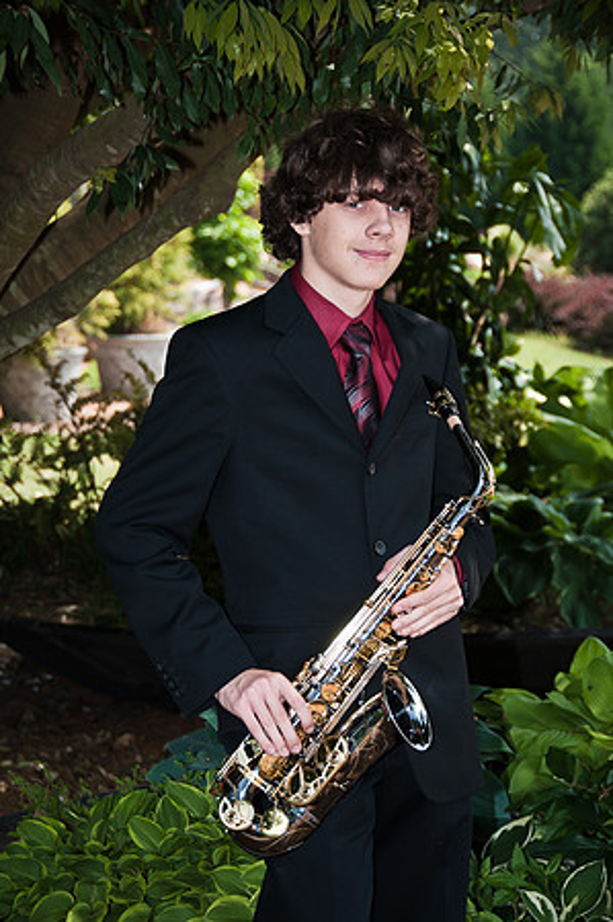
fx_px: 2688
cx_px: 306
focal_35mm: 105
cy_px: 461
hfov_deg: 13.0
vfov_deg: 19.5
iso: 200
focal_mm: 70
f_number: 5
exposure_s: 1/250
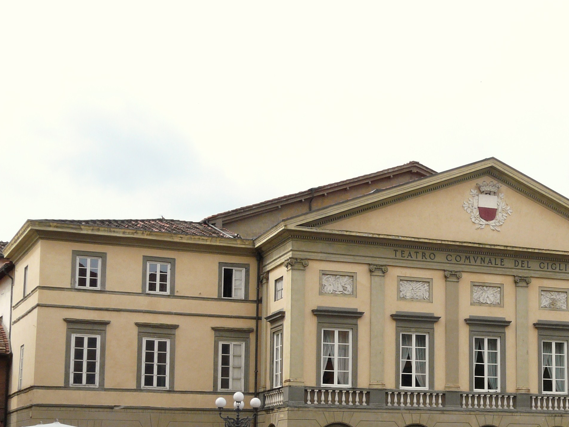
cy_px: 310
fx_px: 1151
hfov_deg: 27.2
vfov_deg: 20.9
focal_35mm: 70
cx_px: 468
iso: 100
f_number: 5.6
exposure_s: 1/320
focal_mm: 6.7
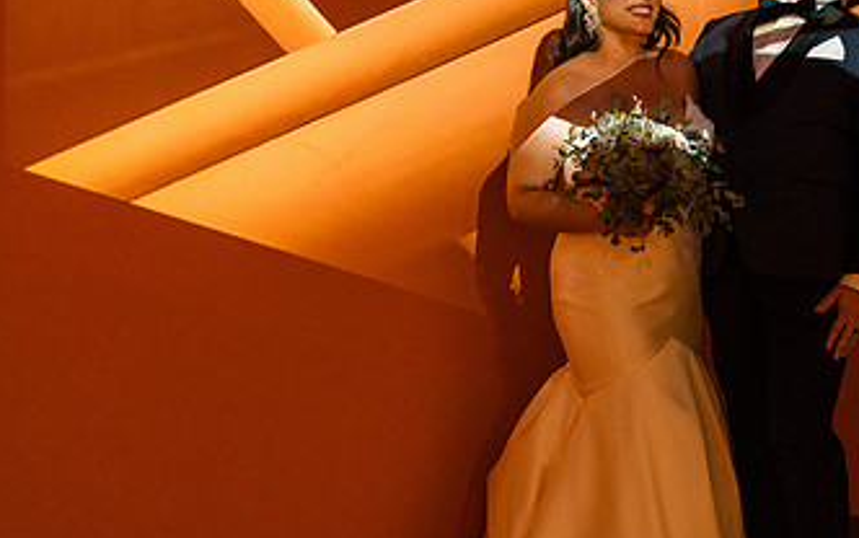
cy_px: 71
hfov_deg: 23.1
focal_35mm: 89
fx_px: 2085
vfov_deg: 14.6
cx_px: 616
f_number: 1.2
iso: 640
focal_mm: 50
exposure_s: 1/500
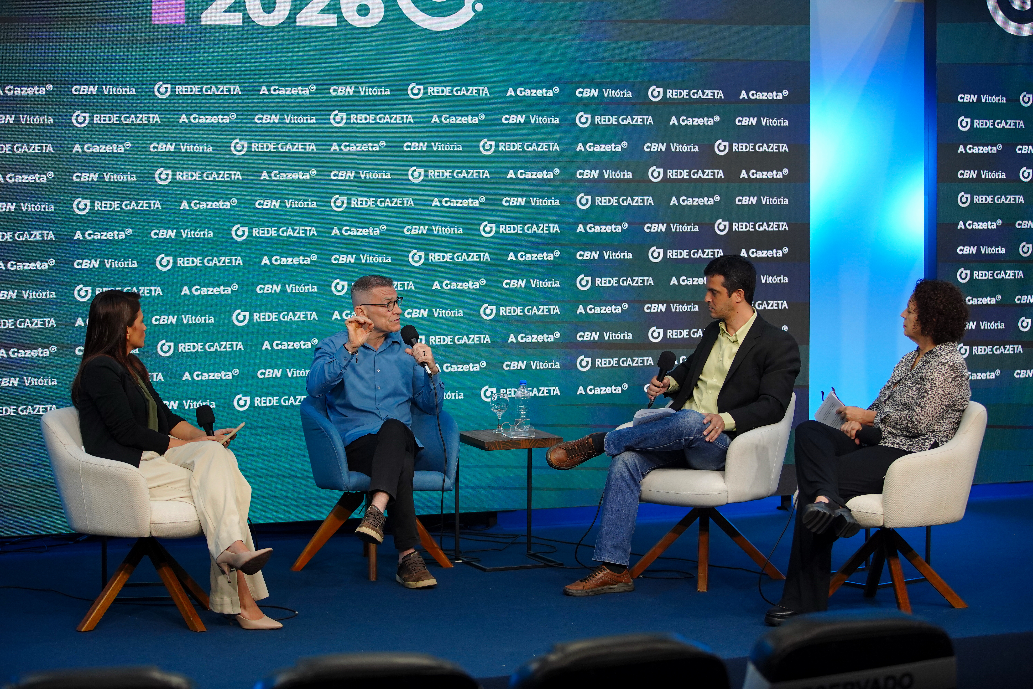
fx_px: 2295
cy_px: 344
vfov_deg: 17.1
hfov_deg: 25.4
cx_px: 516
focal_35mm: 80
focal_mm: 80
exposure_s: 1/500
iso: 2000
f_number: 2.8
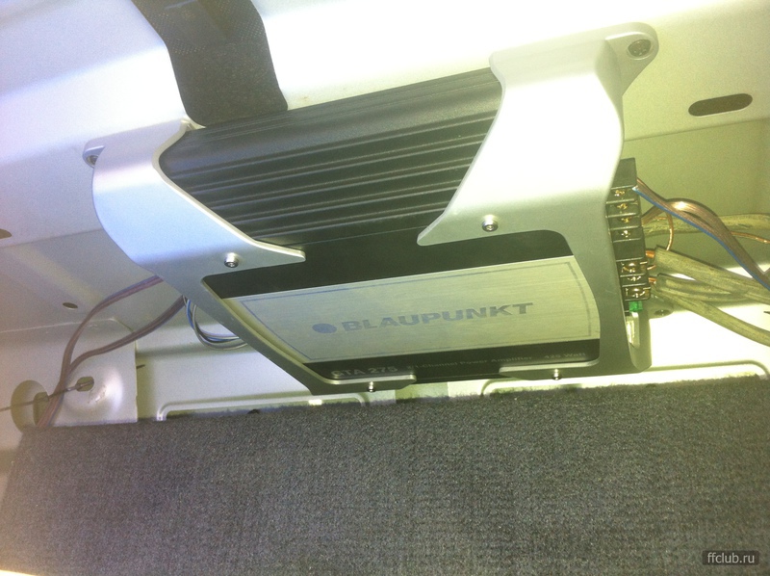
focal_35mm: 35
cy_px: 288
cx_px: 385
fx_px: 778
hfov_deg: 52.7
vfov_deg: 40.6
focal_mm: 3.85
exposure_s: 1/15
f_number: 2.8
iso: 125
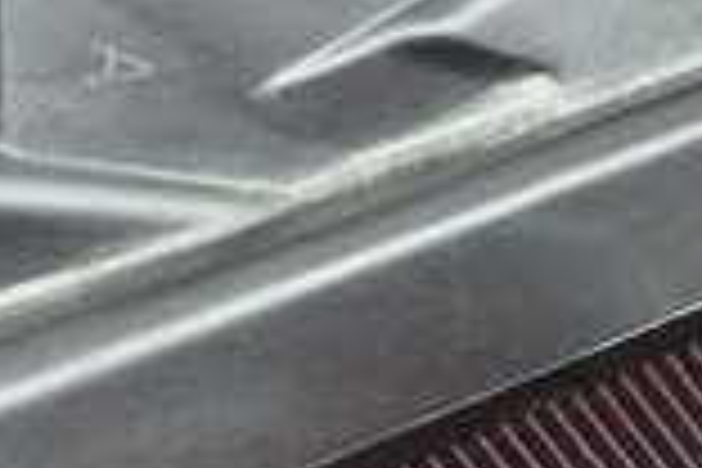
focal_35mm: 98
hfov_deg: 18.8
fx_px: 1911
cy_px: -436
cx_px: 990
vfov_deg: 12.5
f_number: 1.7
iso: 200
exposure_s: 1/100
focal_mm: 5.35
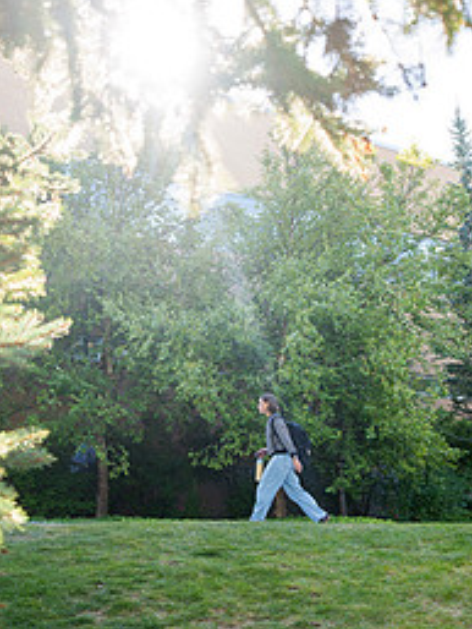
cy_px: 351
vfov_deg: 36.8
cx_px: 291
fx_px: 945
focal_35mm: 52
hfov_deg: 28.0
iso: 200
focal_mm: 24
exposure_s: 1/320
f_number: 2.8
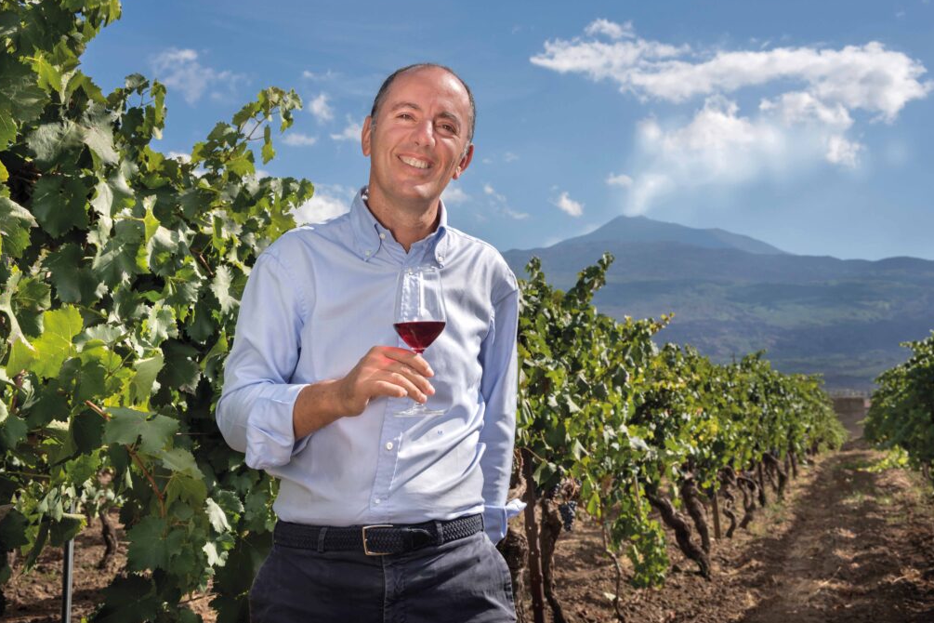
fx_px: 1323
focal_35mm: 51
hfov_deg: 38.9
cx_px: 467
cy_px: 308
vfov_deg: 26.5
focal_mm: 50
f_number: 7.1
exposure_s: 1/320
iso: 100
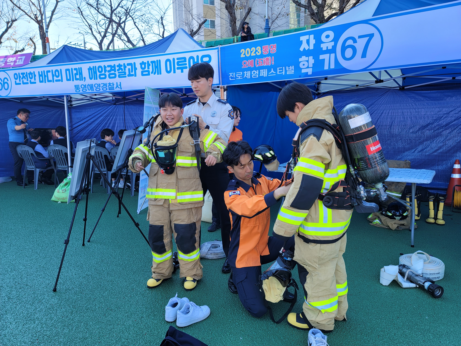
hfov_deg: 69.4
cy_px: 173
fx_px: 333
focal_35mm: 25
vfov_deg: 54.9
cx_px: 230
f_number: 1.8
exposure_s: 1/162
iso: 20
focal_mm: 7
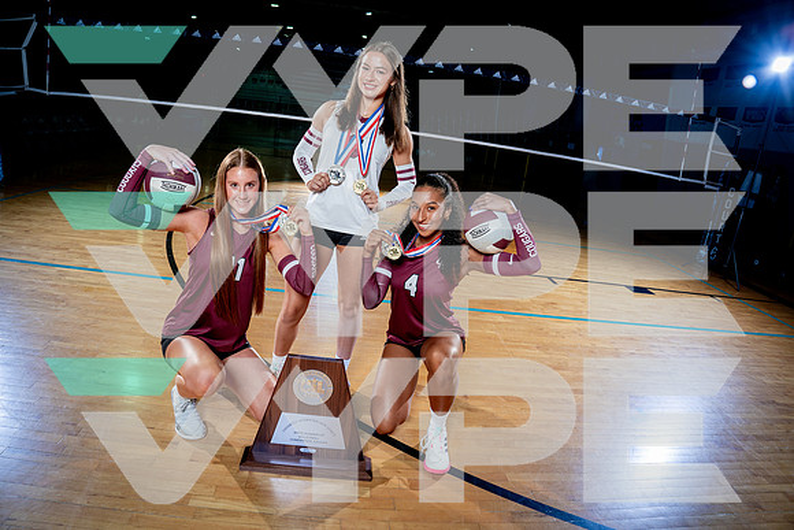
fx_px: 471
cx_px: 397
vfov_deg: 58.7
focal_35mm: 21
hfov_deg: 80.2
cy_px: 265
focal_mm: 20
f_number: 5.6
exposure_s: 1/250
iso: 250
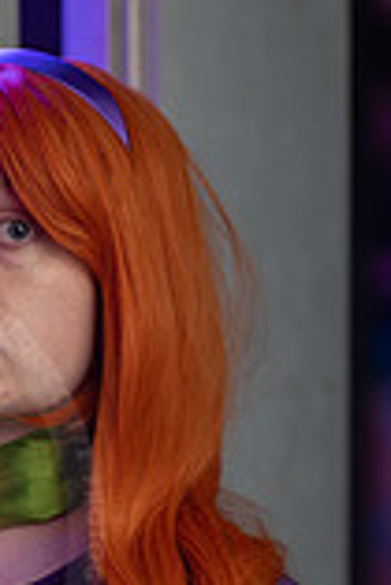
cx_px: -153
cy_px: 663
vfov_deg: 8.4
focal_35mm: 243
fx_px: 3950
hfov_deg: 5.6
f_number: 1.2
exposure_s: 1/400
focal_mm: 85
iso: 640
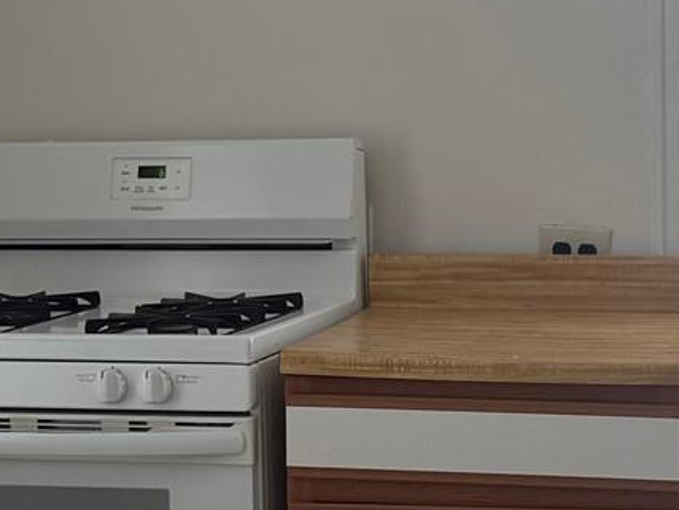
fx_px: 2258
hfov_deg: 17.1
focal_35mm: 115
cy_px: 288
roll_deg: +0.1
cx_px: 409
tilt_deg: -3.4
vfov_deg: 12.9
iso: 100
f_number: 1.78
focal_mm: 6.76
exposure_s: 1/333
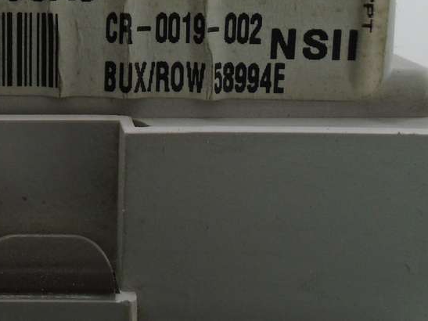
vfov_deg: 26.5
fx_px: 643
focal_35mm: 52
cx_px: 5
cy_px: 1
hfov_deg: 33.8
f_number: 3.2
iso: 100
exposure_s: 1/125
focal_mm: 4.6
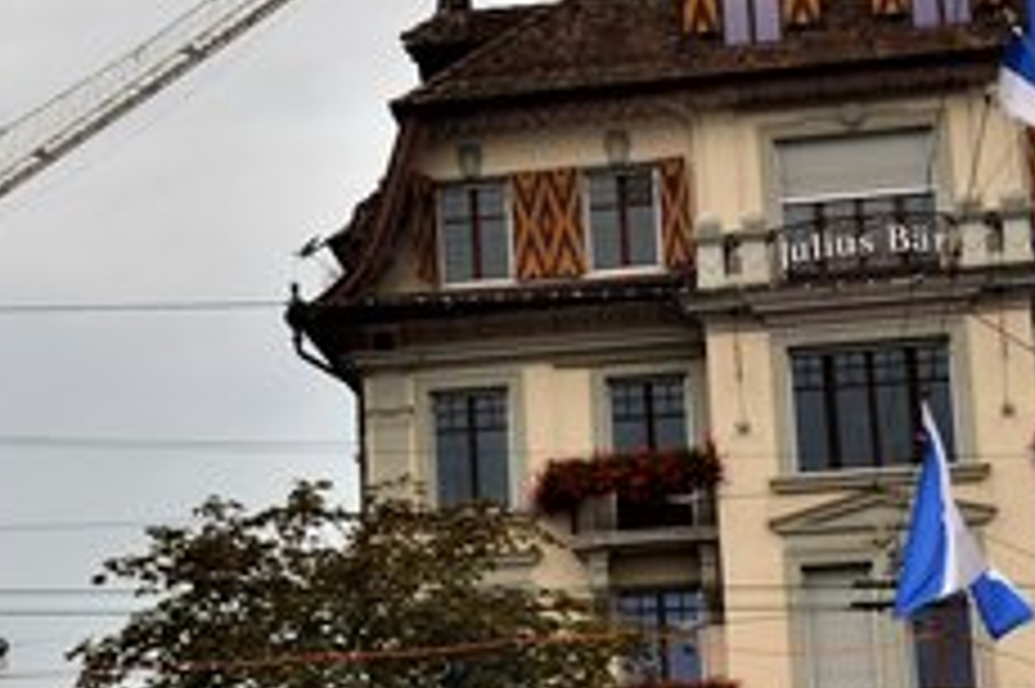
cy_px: 324
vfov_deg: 11.0
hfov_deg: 15.9
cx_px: -130
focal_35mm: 125
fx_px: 3591
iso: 320
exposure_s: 1/60
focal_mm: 24
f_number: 8
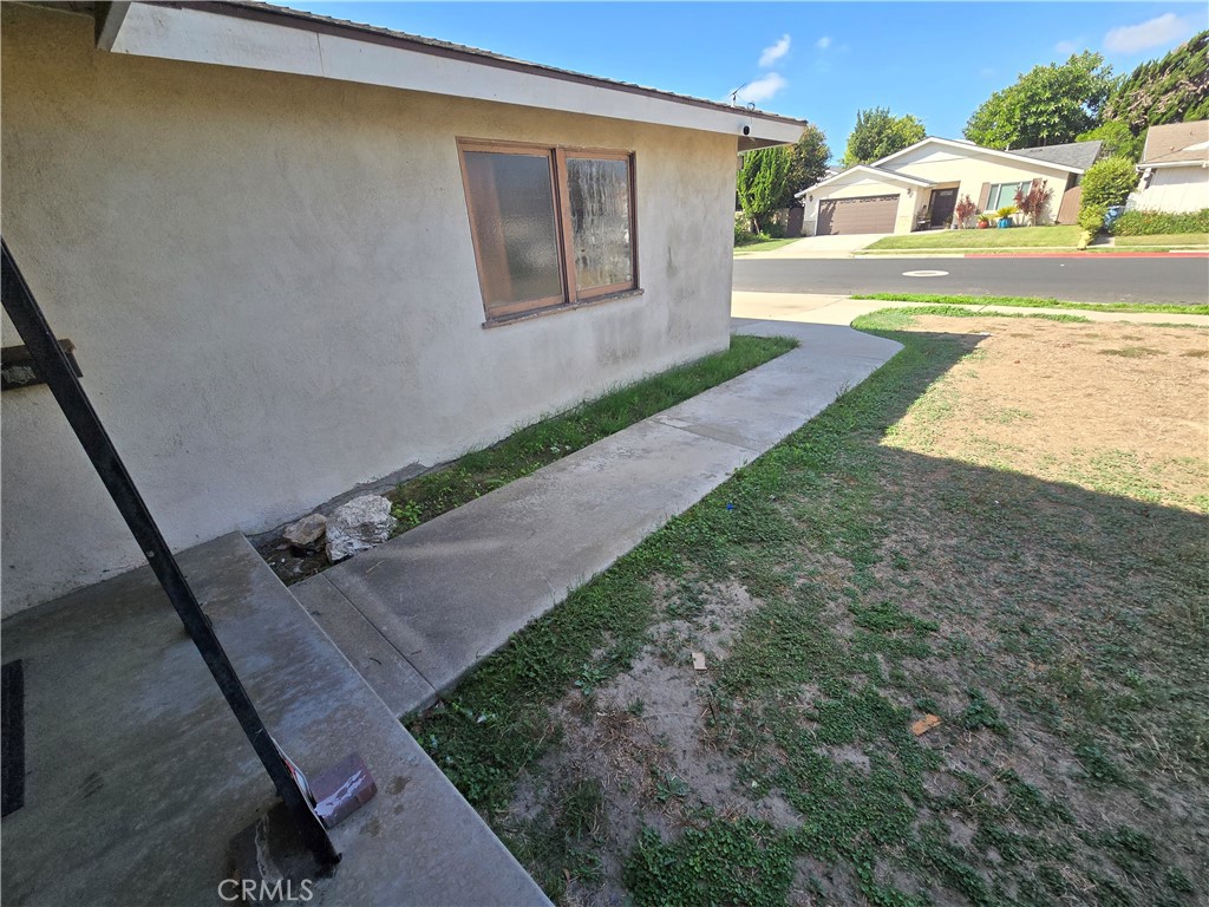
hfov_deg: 106.2
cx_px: 604
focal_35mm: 13
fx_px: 454
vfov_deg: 89.9
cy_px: 454
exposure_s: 1/767
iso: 50
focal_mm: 2.2
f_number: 2.2
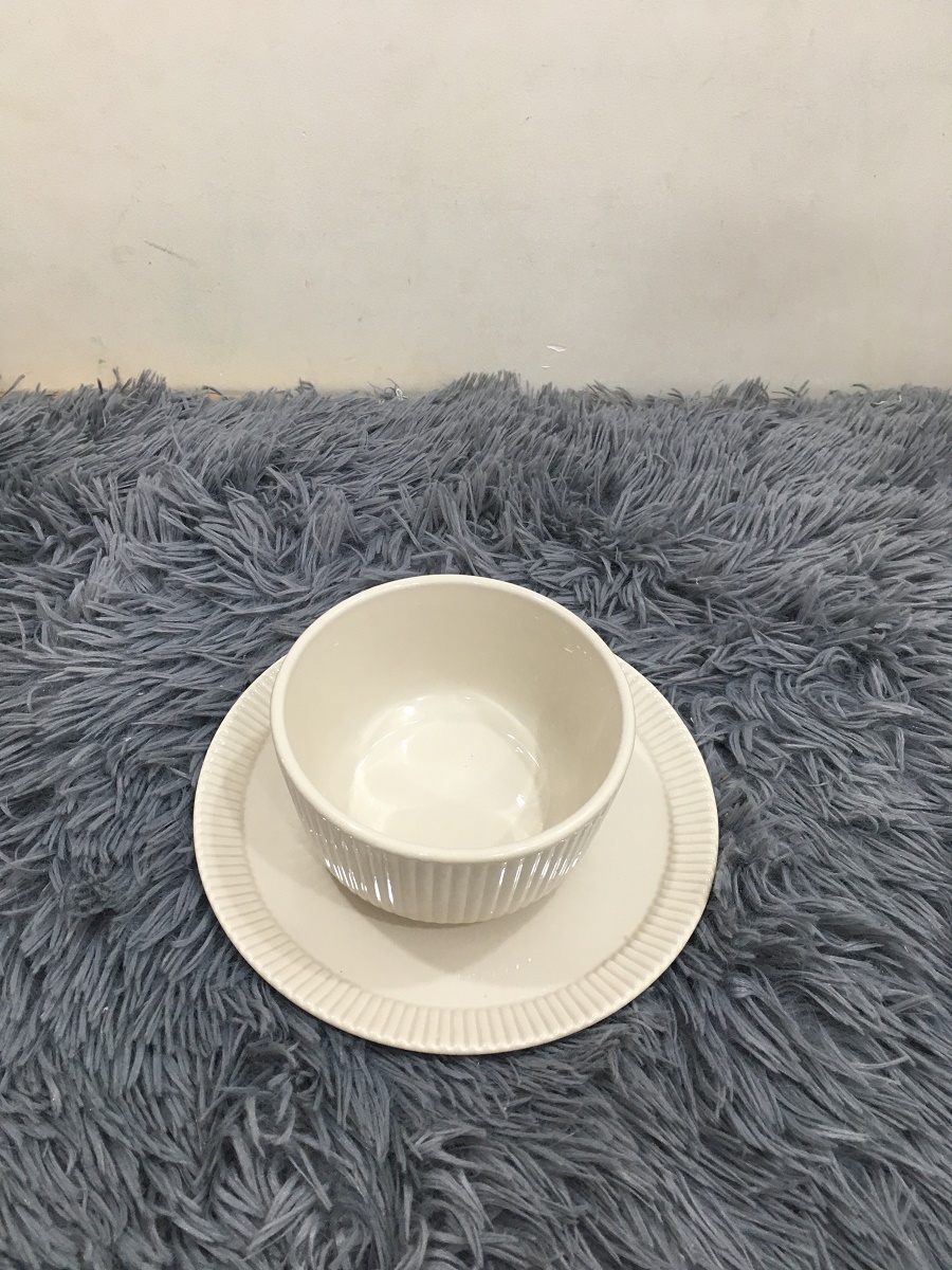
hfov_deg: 48.2
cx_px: 476
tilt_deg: -45.1
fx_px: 1063
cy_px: 635
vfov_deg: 61.7
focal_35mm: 29
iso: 100
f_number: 2.2
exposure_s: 1/33
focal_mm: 4.15
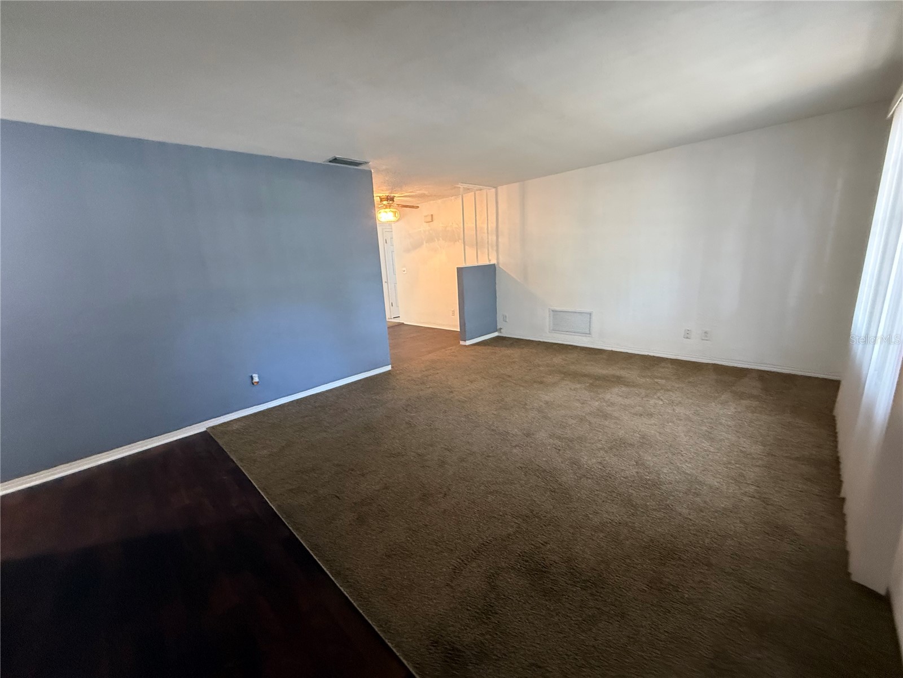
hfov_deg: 102.1
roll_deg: +2.9
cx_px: 452
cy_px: 339
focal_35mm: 14
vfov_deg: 85.7
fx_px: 365
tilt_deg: -12.6
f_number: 2.2
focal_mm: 2.22
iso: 640
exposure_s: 1/60
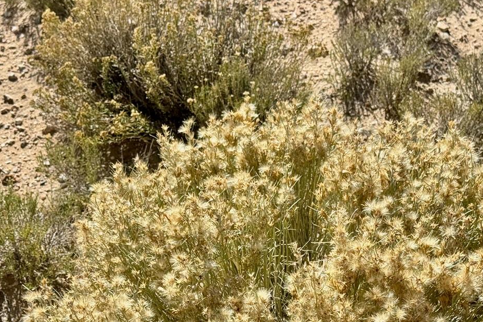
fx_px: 1154
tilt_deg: -35.3
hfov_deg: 23.6
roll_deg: -0.7
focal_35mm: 86
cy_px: 274
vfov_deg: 15.7
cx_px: 280
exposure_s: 1/4608
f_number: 1.78
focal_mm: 6.76
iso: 64
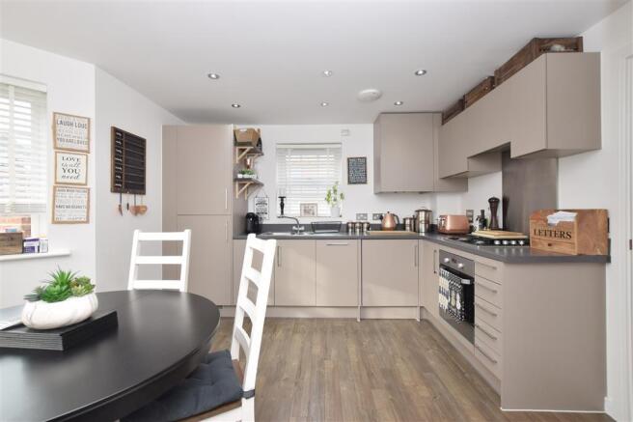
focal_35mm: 15
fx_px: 264
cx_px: 316
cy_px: 211
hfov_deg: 100.4
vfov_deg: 77.3
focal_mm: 10
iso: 400
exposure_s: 1/25
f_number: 9
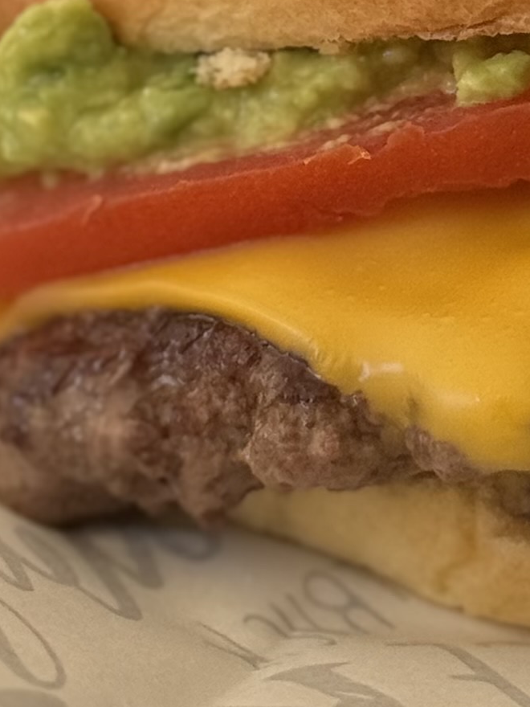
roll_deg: +2.0
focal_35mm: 220
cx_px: 337
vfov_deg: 8.9
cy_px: -86
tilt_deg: -13.4
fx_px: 4491
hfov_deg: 6.8
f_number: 1.78
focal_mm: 6.76
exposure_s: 1/461
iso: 64
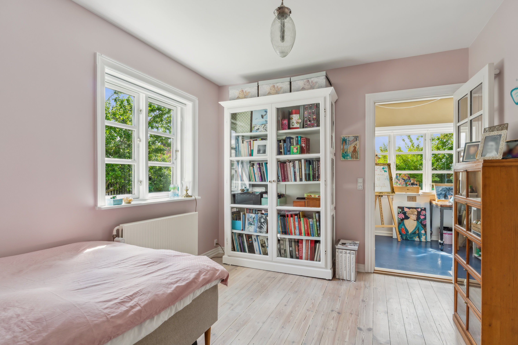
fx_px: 263
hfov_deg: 89.1
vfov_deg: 66.5
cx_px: 259
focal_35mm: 18
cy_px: 172
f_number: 7.1
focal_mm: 12.2
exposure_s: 1/25
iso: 100
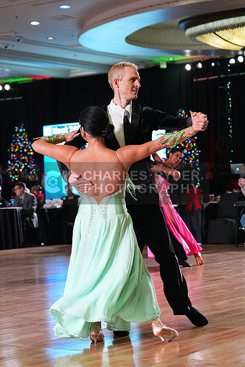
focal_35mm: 89
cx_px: 122
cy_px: 184
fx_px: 908
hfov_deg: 15.4
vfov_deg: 22.9
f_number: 5
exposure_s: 1/400
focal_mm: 89
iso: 6400
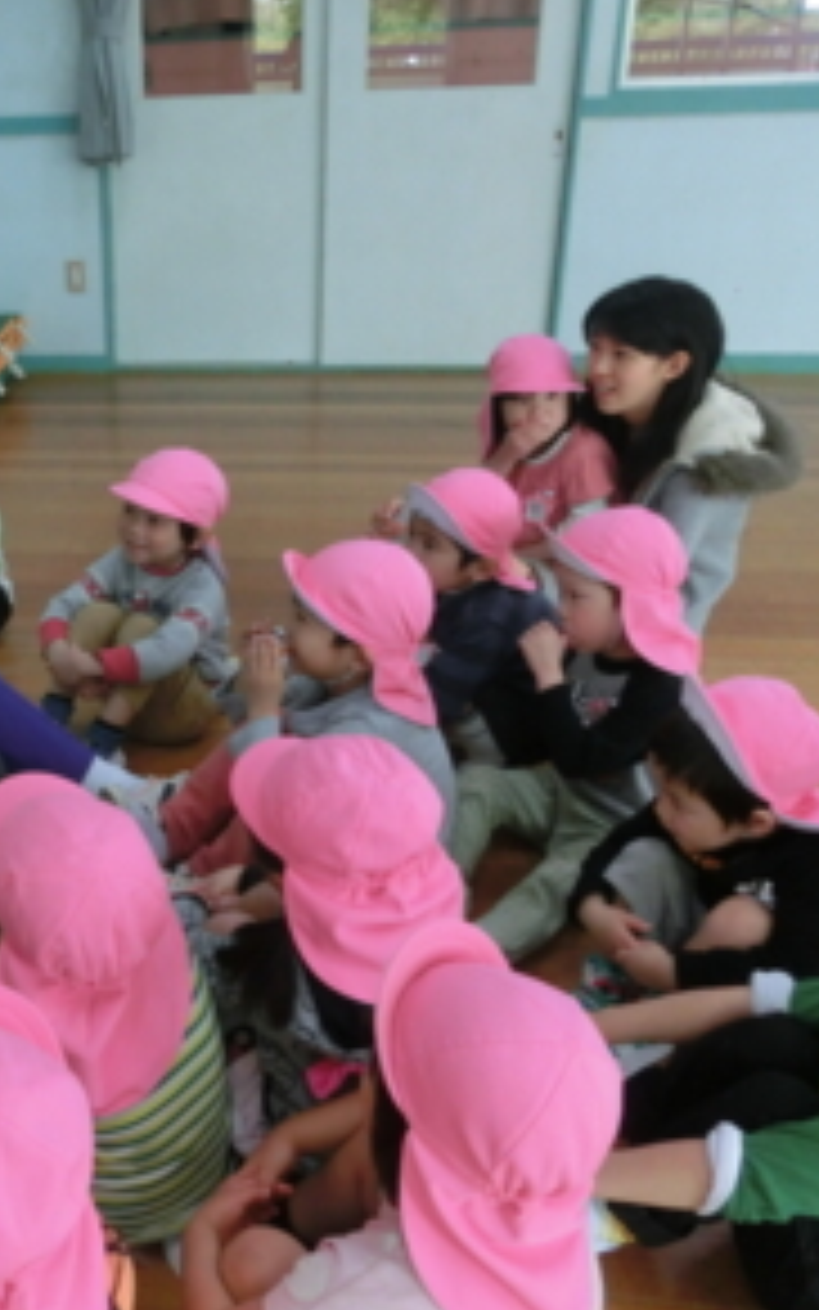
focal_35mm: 35
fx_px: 1249
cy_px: 639
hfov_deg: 34.4
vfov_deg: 55.3
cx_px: 94
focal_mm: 4.24
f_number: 3
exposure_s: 1/125
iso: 320
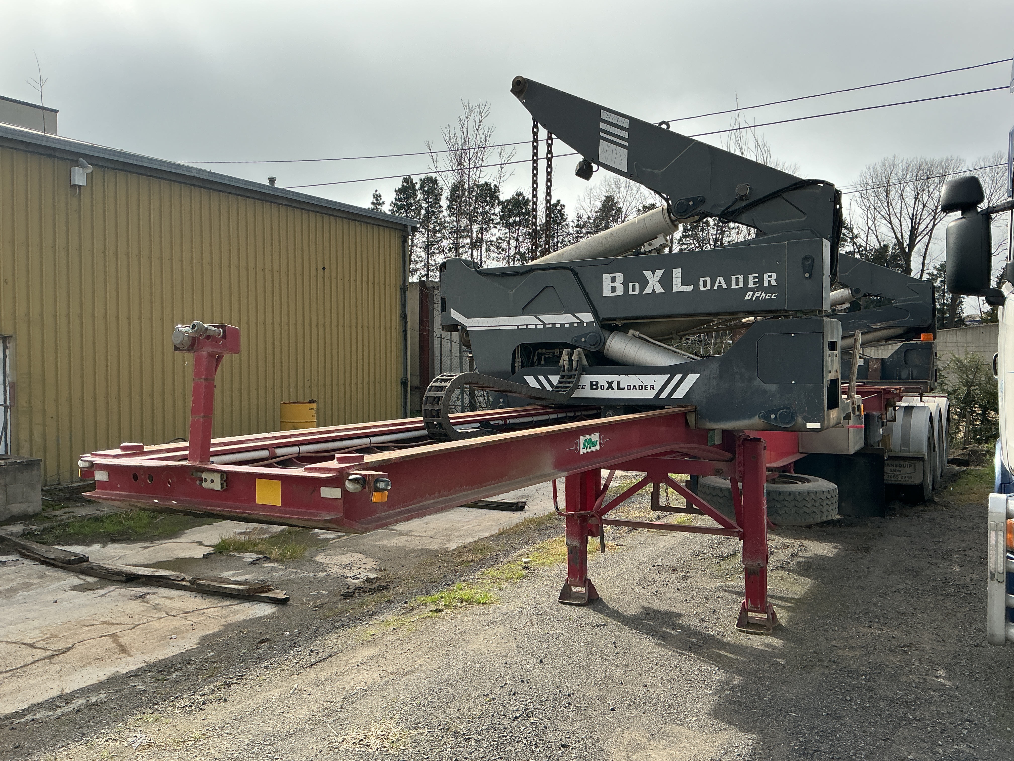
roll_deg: +0.1
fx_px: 849
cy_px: 380
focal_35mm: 29
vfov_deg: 48.2
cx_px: 507
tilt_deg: -2.2
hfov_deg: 61.7
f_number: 1.8
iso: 25
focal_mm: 3
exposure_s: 1/1675
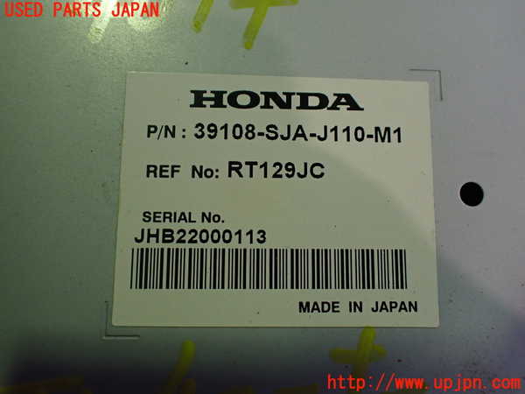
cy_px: 197
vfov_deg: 46.8
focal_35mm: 30
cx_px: 262
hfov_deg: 60.0
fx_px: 455
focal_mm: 5.4
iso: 400
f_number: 2.3
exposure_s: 1/125
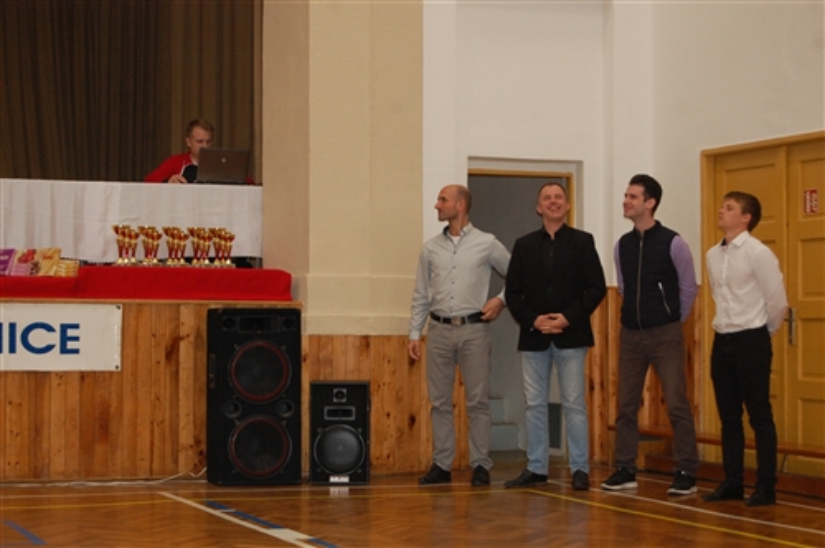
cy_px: 274
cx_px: 412
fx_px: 1785
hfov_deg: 26.0
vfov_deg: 17.4
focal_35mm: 78
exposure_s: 1/60
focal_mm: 52
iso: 900
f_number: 5.6
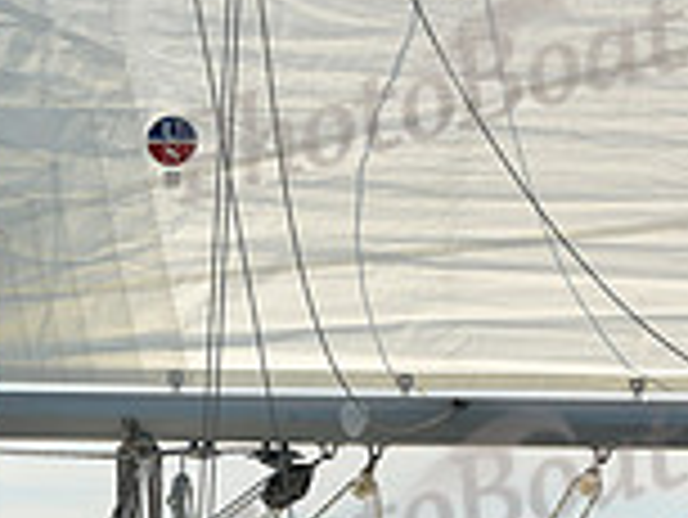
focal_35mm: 255
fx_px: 5072
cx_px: -58
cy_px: 800
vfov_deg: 5.8
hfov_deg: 7.7
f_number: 7.1
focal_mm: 70
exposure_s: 1/1600
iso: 320
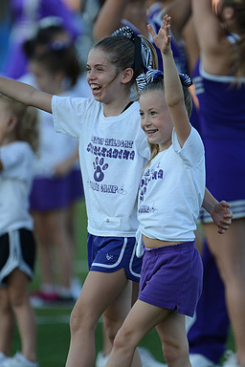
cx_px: 150
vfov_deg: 2.5
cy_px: 184
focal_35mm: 831
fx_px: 8482
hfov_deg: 1.7
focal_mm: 550
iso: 800
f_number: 4
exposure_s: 1/1600
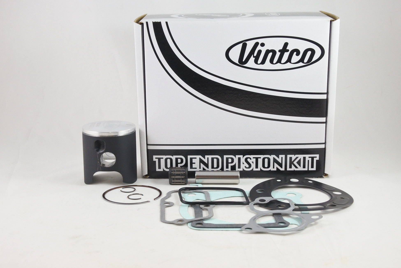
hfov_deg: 36.9
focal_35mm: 54
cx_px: 200
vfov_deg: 25.1
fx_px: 601
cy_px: 134
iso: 720
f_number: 4.8
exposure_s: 1/125
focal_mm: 20.1
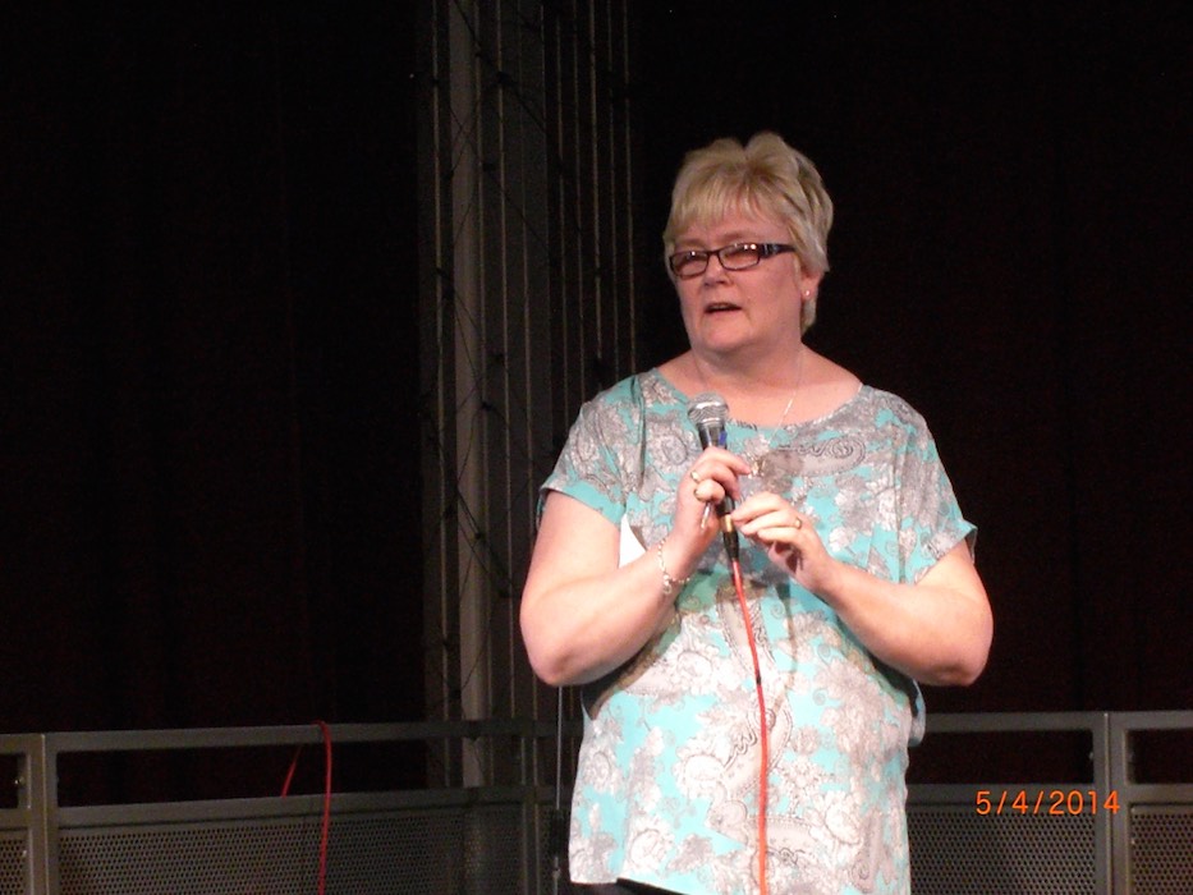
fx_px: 3929
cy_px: 448
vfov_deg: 13.0
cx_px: 596
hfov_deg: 17.3
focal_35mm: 114
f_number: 5.1
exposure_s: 1/160
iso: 1600
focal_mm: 23.7
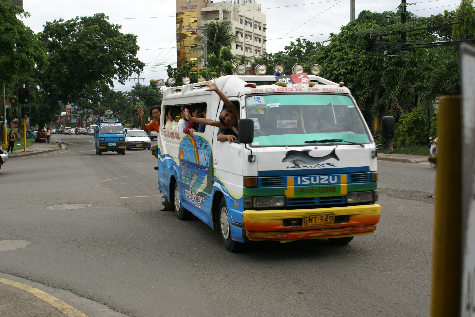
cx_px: 238
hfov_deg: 37.8
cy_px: 158
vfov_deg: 25.8
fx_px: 693
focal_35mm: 52
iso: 100
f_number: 5.6
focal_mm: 35
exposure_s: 1/160
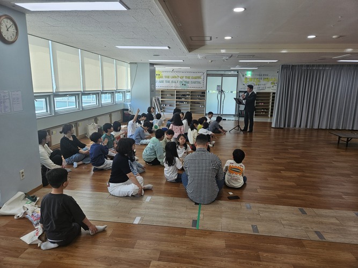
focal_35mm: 23
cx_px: 179
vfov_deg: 58.9
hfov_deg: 73.9
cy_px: 134
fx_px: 238
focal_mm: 5.4
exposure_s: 1/120
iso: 40
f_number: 1.8
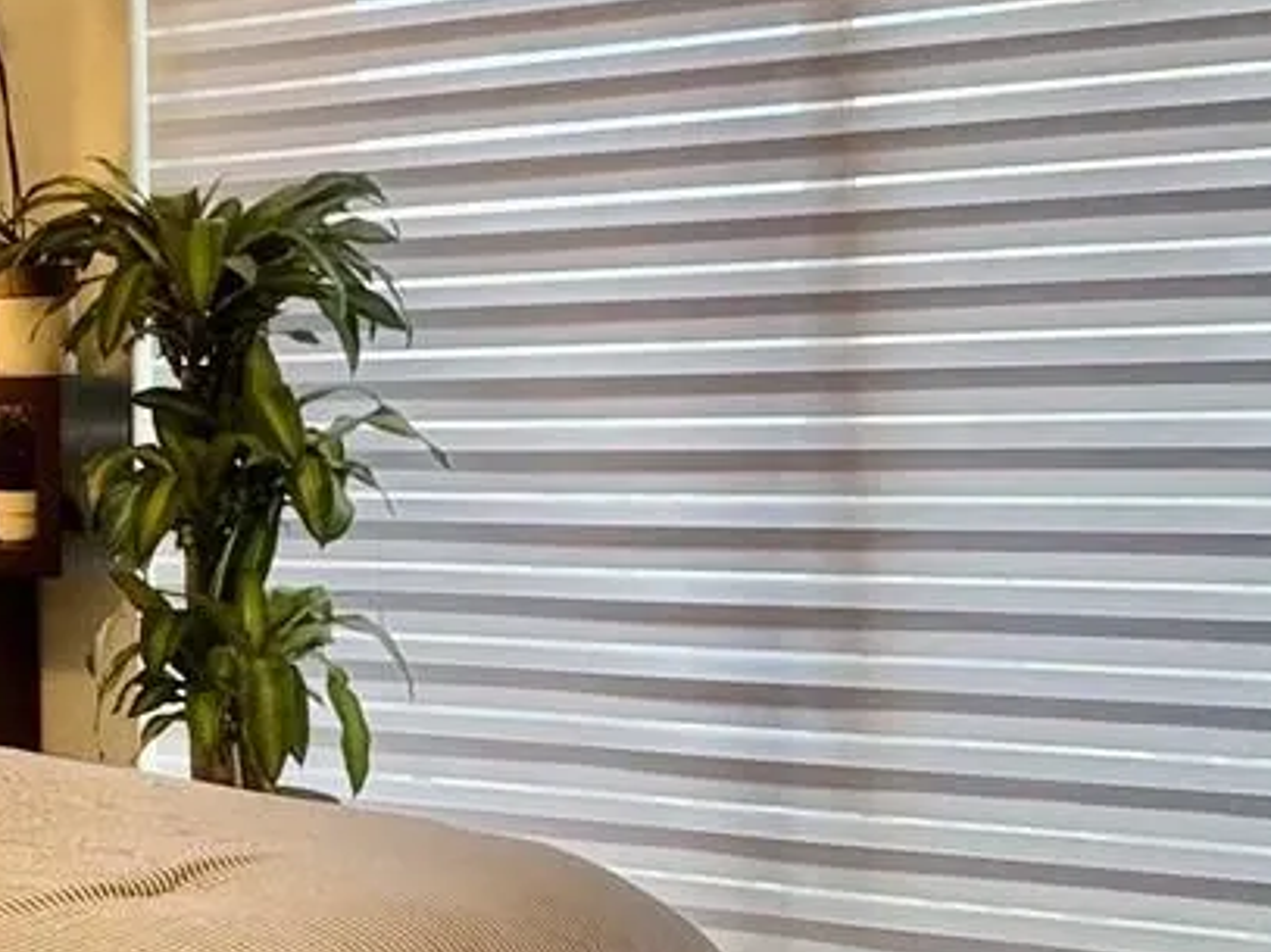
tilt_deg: -0.2
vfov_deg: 26.5
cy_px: 418
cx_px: 6
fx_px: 2019
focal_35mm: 55
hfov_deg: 32.2
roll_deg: +1.1
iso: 200
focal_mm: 2.22
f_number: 2.2
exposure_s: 1/120
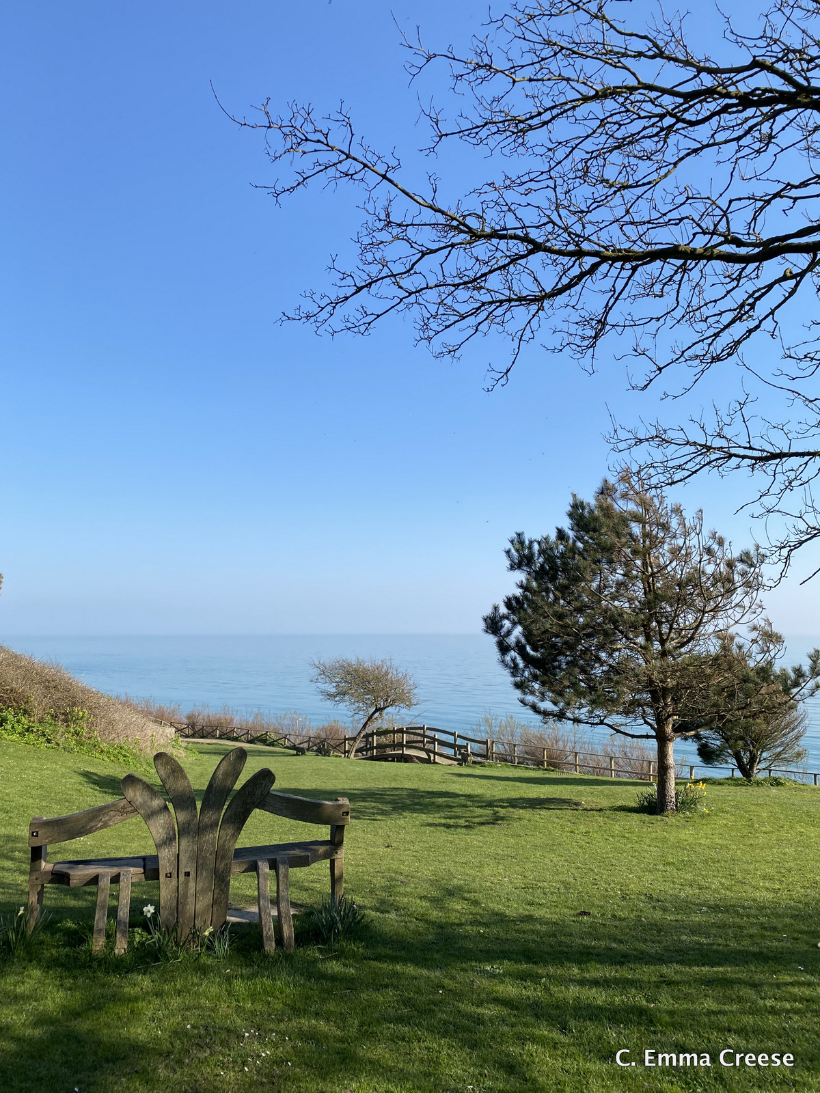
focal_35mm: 26
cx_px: 410
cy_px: 546
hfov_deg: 53.1
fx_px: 821
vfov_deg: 67.3
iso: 32
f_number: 1.8
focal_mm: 4.25
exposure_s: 1/2315
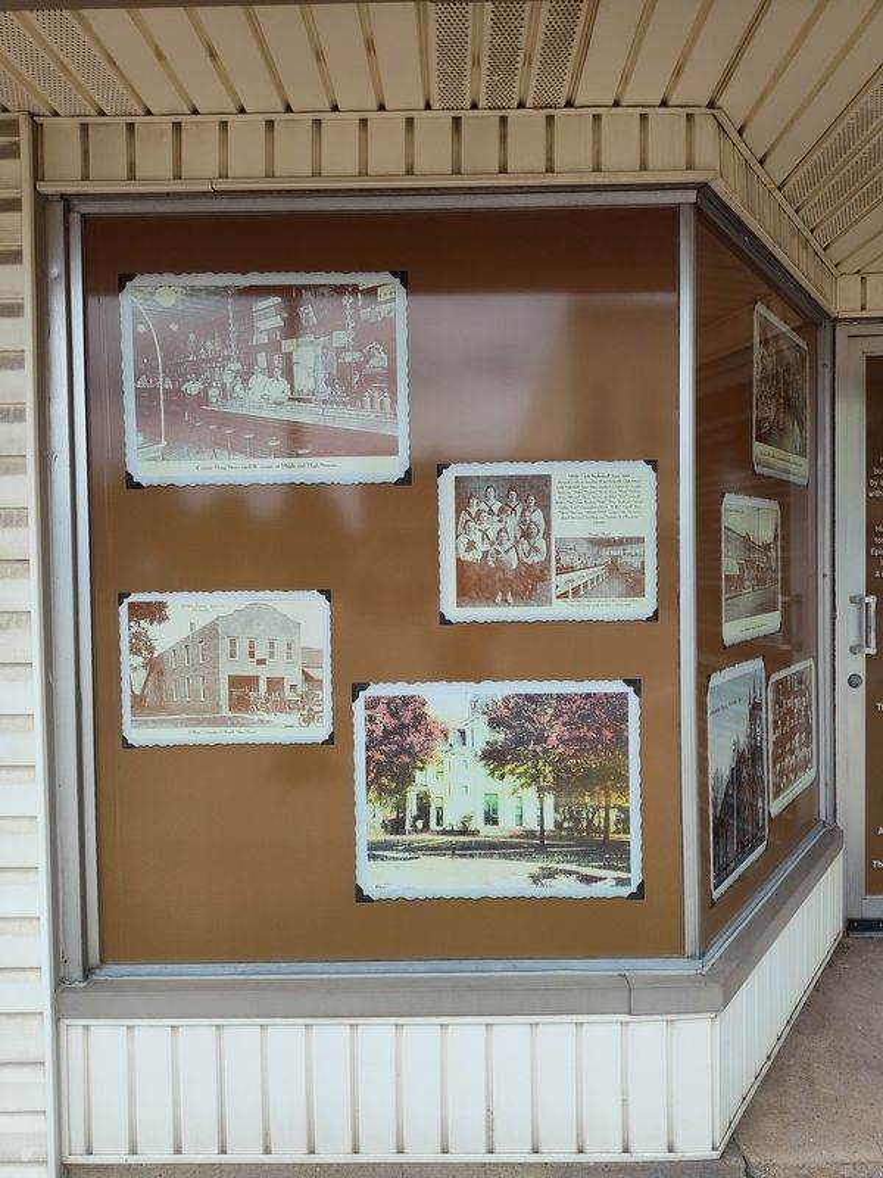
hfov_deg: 58.9
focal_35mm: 23
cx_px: 442
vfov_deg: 73.9
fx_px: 782
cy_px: 589
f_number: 1.8
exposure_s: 1/202
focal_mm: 5.56
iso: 100
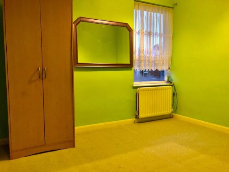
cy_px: 86
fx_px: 185
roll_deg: +0.4
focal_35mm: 28
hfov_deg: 63.5
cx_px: 114
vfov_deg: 49.7
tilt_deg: -5.4
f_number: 1.8
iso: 100
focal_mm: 3.99
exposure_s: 1/7
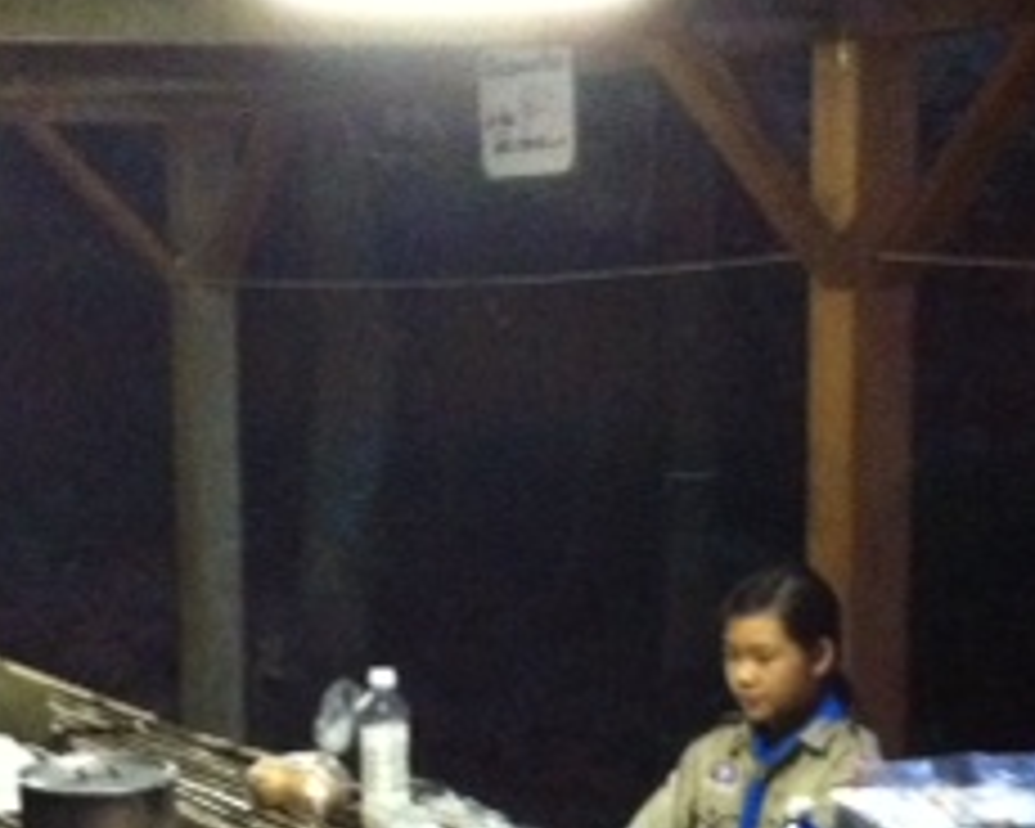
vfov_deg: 15.9
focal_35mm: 95
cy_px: 842
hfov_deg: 20.2
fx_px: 2910
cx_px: 446
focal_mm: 3.85
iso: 1000
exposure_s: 1/15
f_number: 2.8
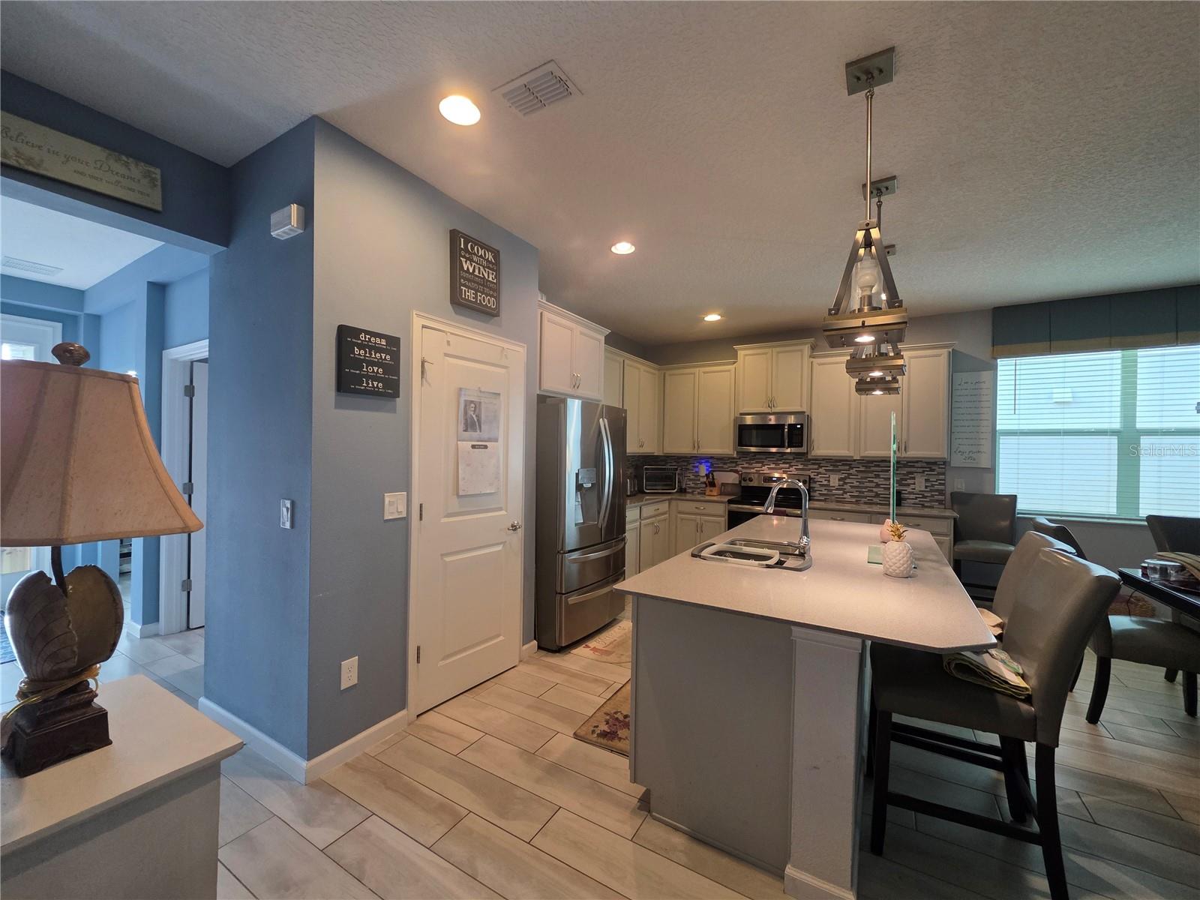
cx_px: 600
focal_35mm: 13
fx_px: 451
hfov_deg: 106.2
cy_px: 450
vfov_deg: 89.9
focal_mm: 2.2
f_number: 1.9
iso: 250
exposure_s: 1/120
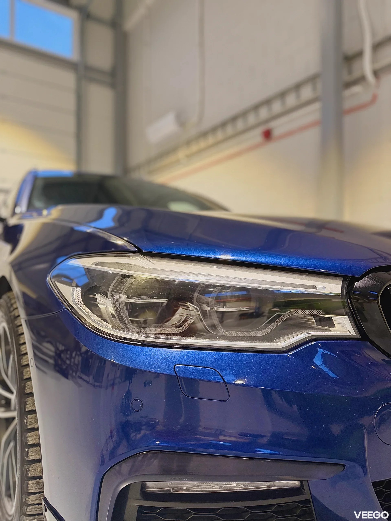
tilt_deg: -1.1
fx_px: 361
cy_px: 260
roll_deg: -0.5
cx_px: 196
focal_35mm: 24
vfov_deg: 71.6
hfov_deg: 56.8
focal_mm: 6.76
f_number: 1.78
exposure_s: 1/60
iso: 250
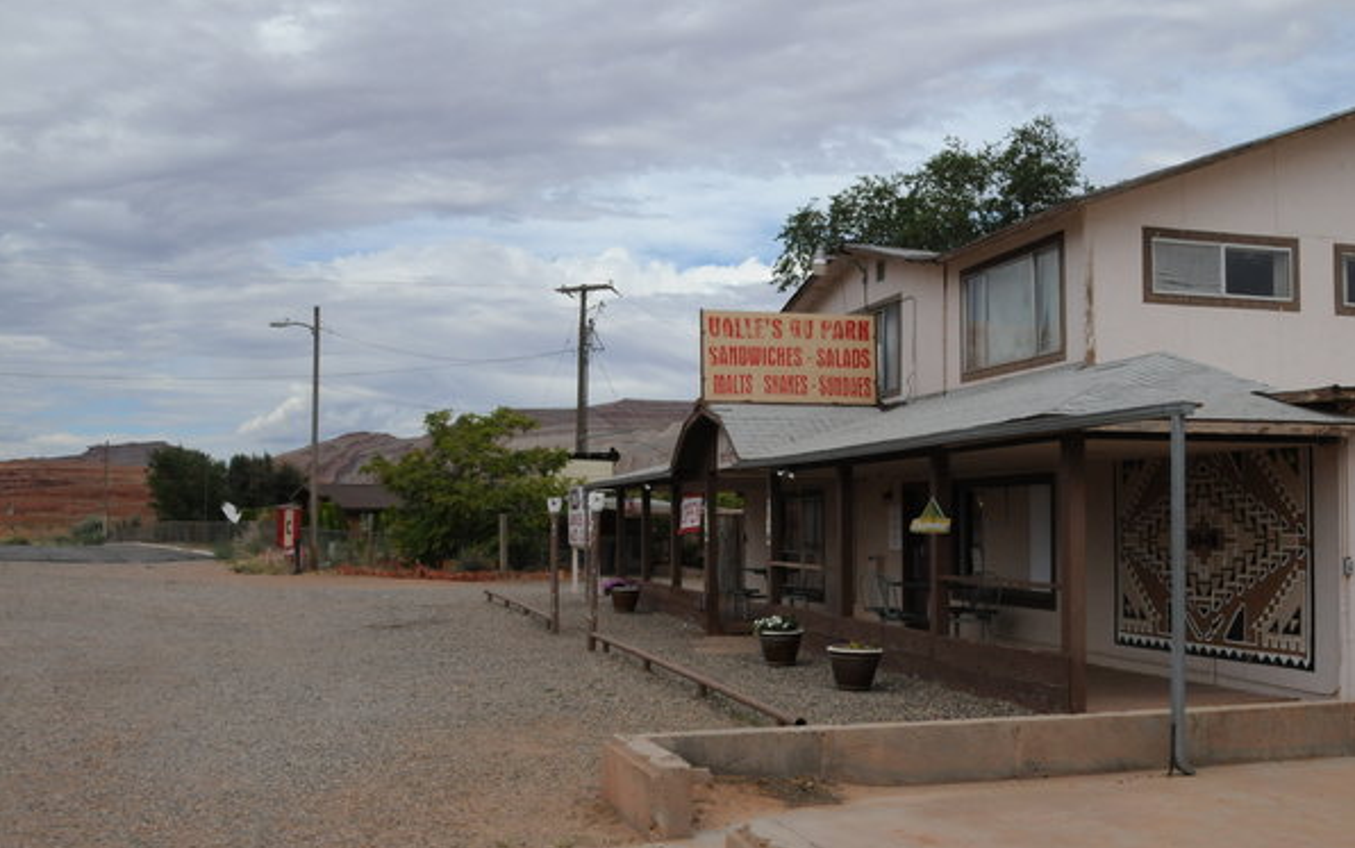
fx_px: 1367
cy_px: 448
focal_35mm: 37
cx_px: 680
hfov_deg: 52.7
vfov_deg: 34.5
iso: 1000
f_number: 16
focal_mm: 24
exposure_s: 1/1000
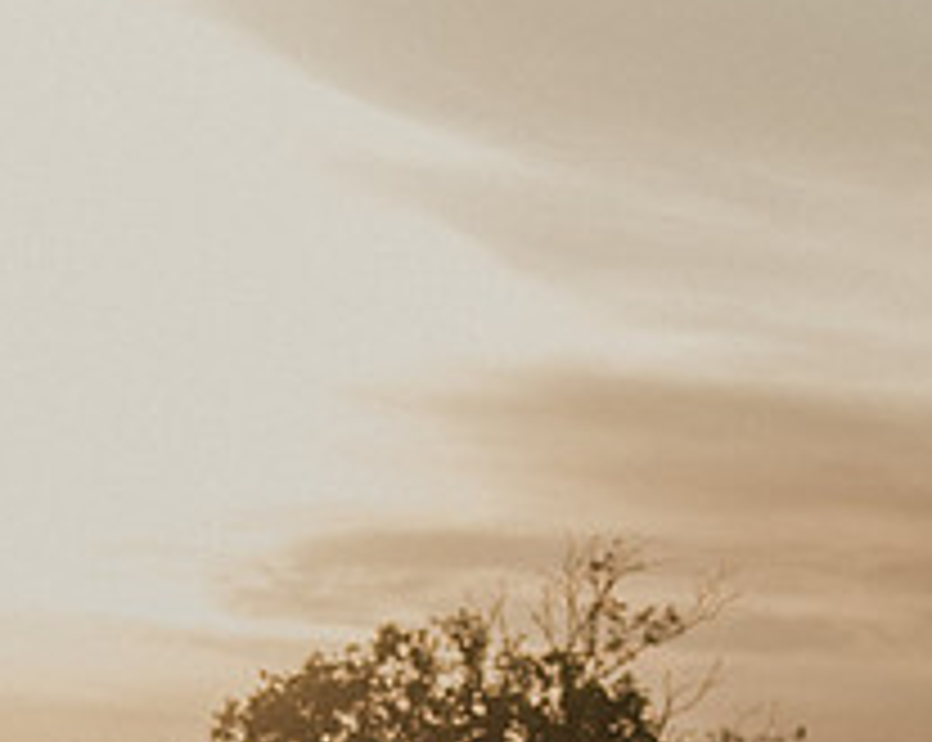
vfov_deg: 5.8
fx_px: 7272
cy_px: 674
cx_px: 592
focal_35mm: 264
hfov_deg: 7.3
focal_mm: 85
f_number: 2
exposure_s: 1/2500
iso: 80
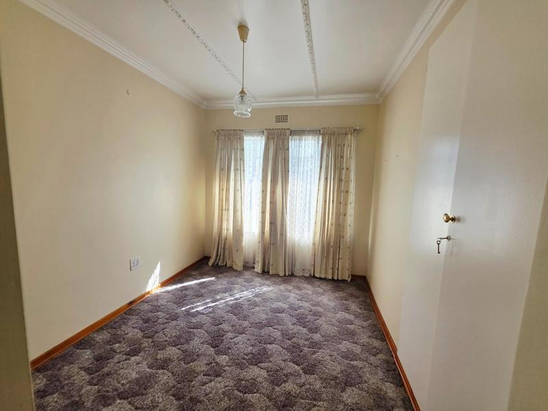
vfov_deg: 89.9
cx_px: 274
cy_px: 206
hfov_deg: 106.2
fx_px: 206
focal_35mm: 13
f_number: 1.9
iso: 32
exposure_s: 1/101
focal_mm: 2.2
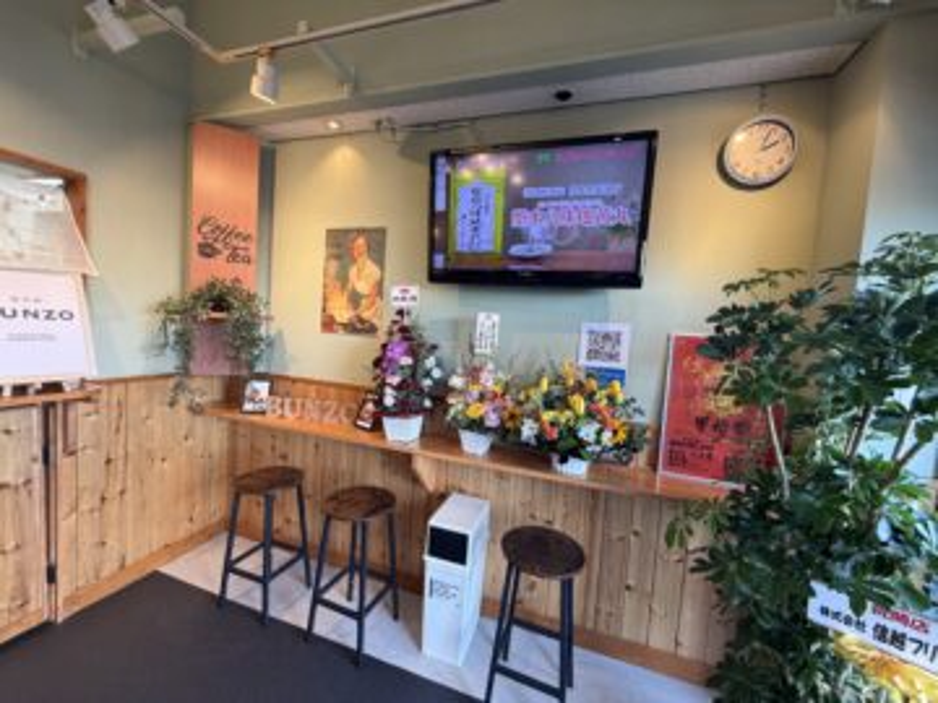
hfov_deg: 102.1
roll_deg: -4.2
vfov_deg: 85.7
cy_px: 352
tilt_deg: -3.5
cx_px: 469
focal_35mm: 14
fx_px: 379
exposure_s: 1/60
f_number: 2.2
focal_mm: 2.22
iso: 200
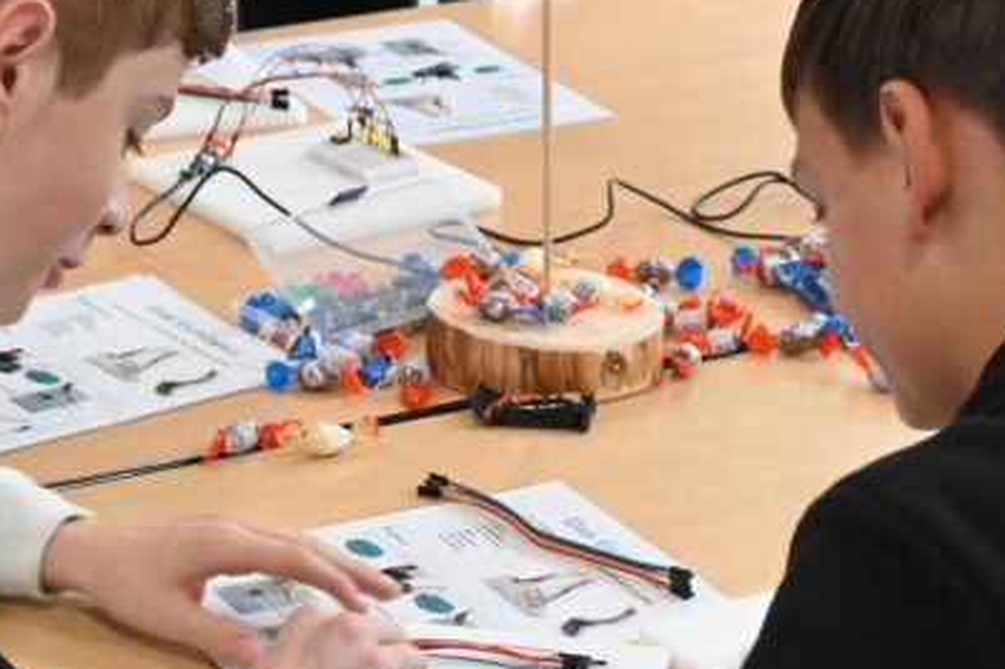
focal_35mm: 117
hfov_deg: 17.5
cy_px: 520
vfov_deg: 11.7
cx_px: 378
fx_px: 3262
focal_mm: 30.5
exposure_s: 1/50
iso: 1800
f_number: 4.8
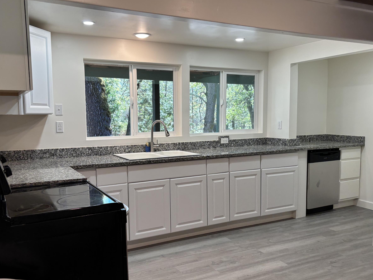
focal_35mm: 33
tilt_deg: -5.9
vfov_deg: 42.9
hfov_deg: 55.3
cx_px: 183
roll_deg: -0.1
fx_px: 356
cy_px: 145
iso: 100
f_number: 1.6
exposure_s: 1/120
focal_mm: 5.96
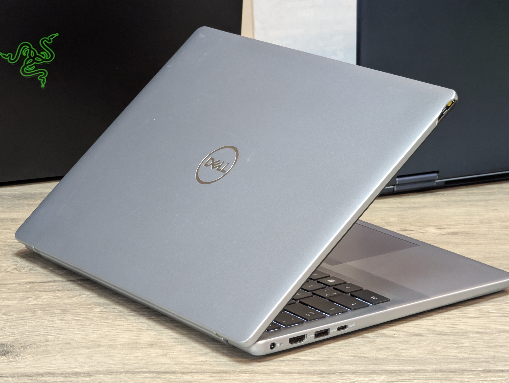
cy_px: 211
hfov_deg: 14.4
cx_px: 249
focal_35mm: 137
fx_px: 2018
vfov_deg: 10.9
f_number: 3.5
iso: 724
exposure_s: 1/37.5
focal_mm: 19
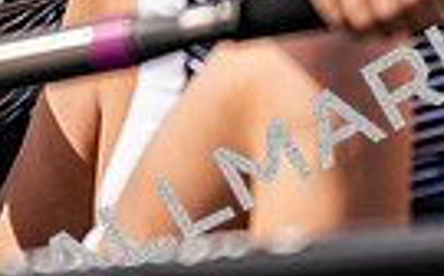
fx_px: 31845
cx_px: -319
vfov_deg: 0.5
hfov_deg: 0.8
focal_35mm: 2635
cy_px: -297
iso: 280
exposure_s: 1/2500
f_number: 4
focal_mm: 600
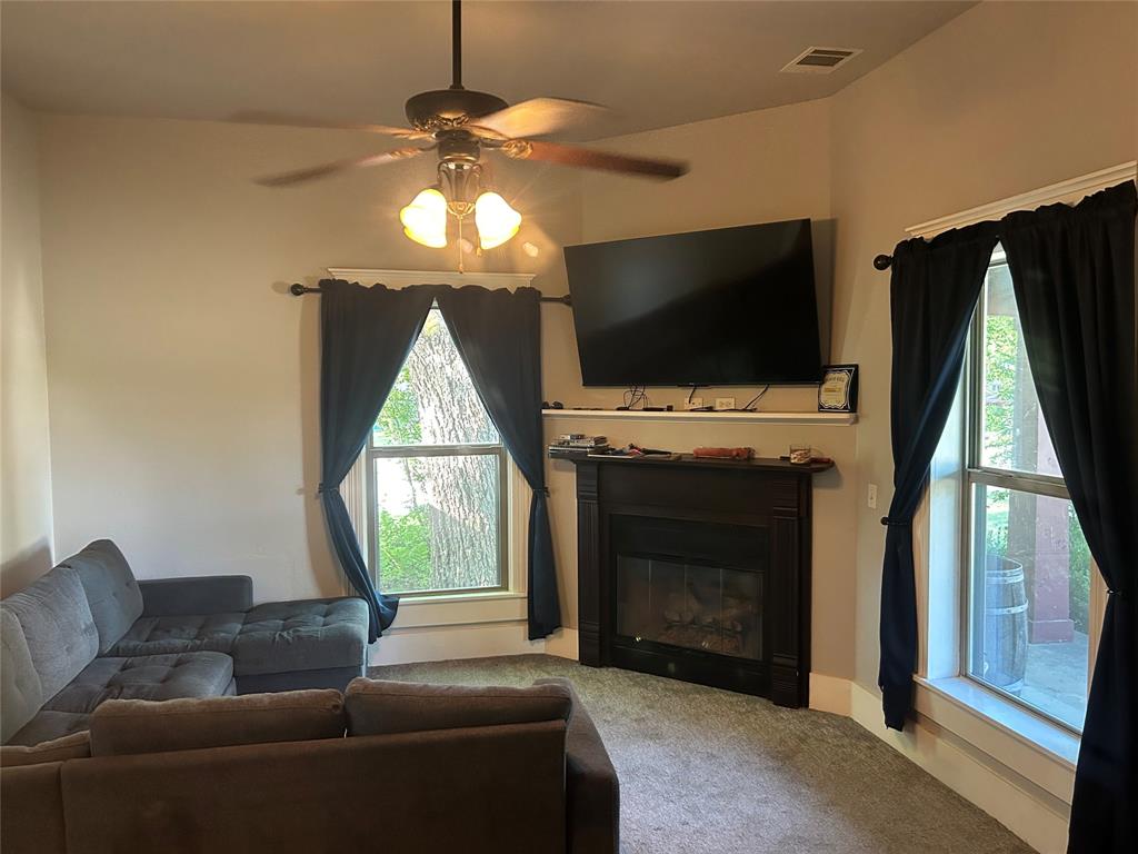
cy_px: 427
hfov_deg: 67.3
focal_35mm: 26
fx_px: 855
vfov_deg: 53.1
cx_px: 569
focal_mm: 5.7
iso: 500
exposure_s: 1/60
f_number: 1.5
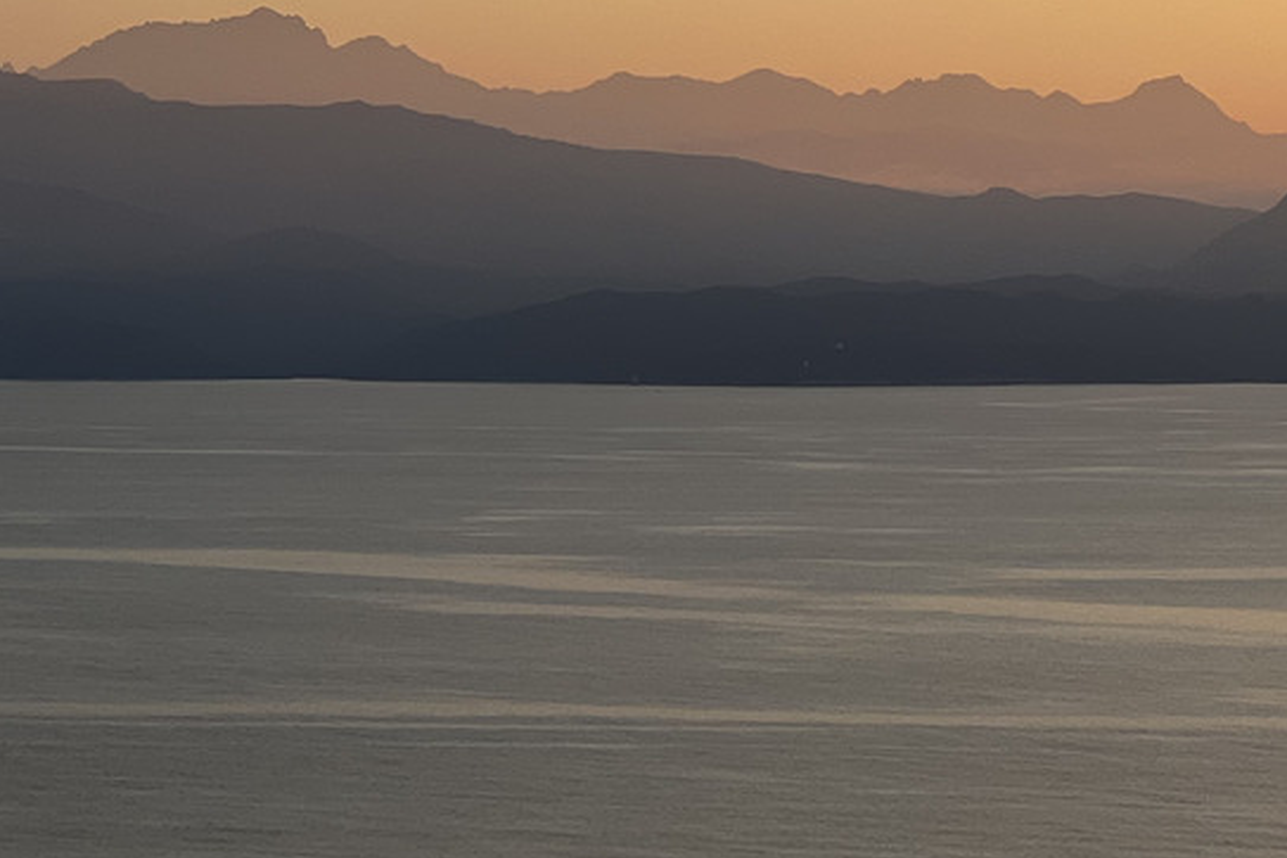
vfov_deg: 7.7
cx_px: 815
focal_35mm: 177
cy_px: 97
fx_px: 6327
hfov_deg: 11.6
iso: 32
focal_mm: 9
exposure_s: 1/271
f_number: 2.8
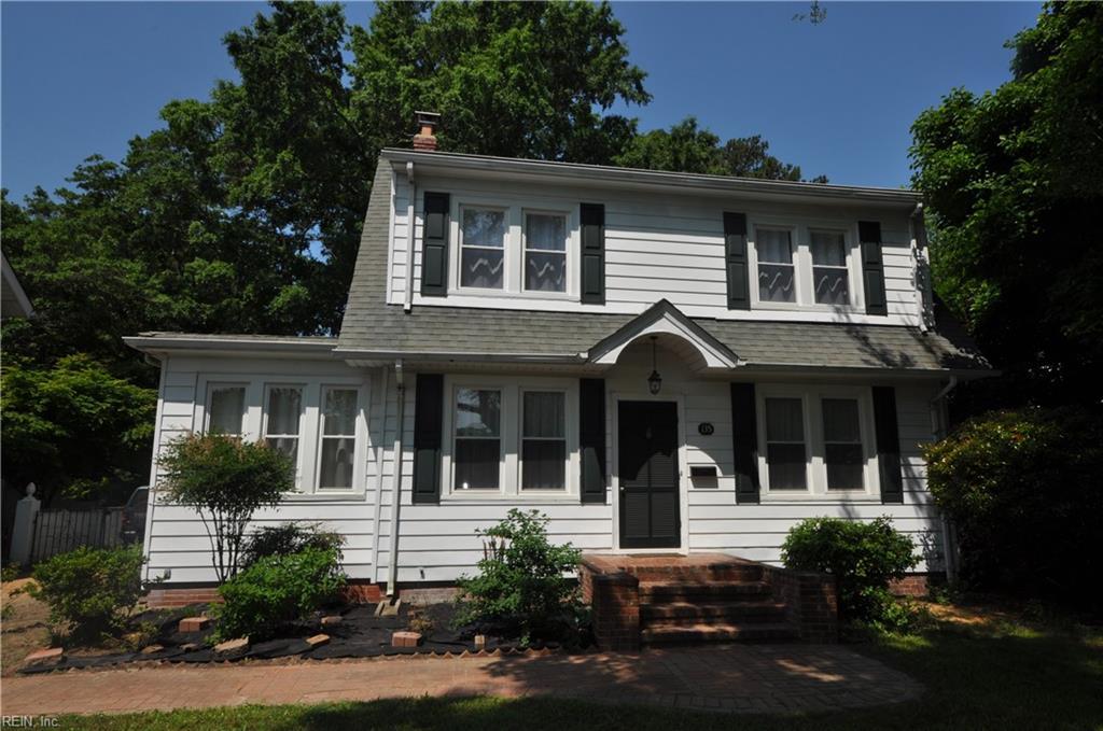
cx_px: 552
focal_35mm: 21
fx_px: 642
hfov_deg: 81.3
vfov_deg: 59.3
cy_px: 366
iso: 200
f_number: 18
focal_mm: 14
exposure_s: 1/200
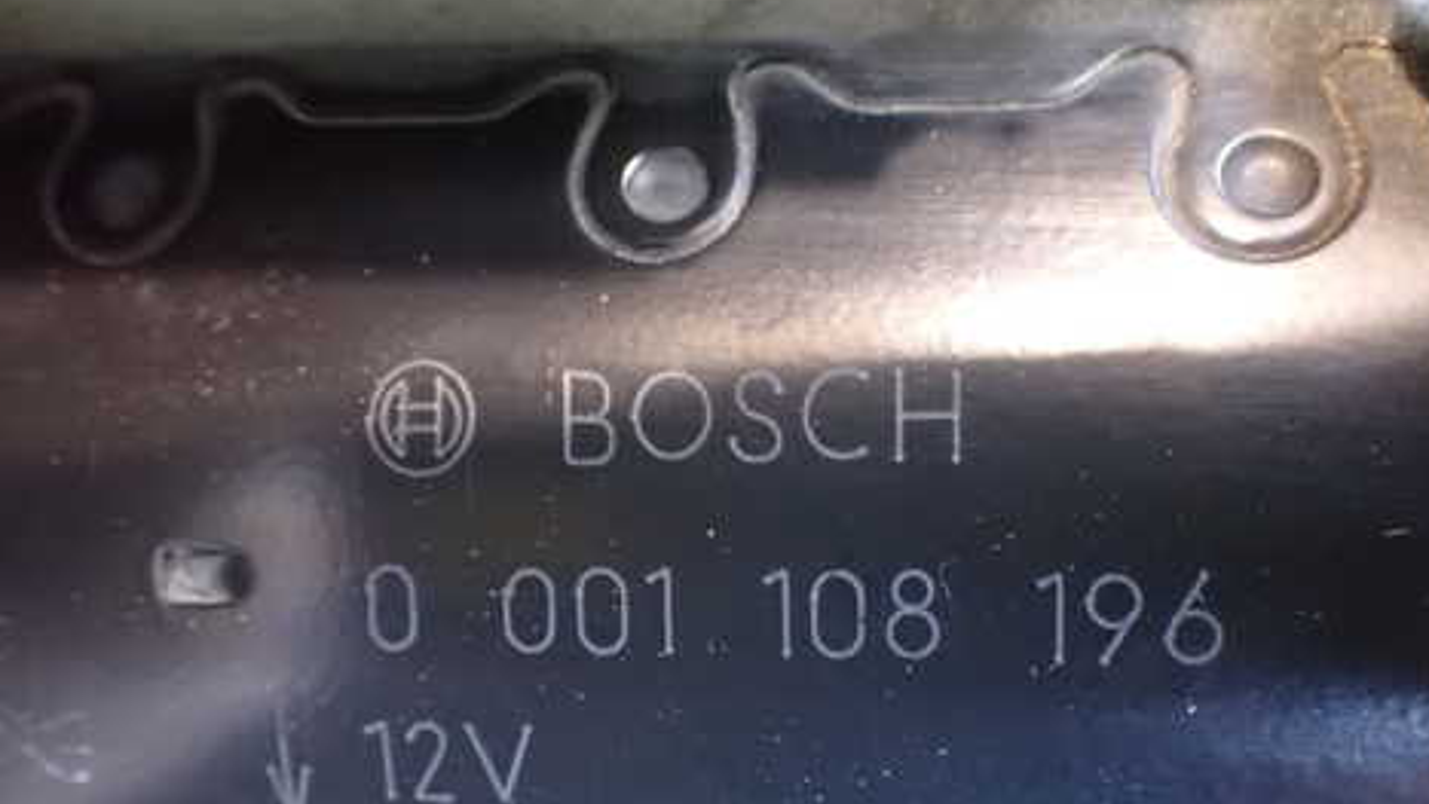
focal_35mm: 42
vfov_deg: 28.1
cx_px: 768
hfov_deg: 48.3
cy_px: 566
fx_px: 1592
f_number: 2.3
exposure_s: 1/30
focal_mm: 5.4
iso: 1600
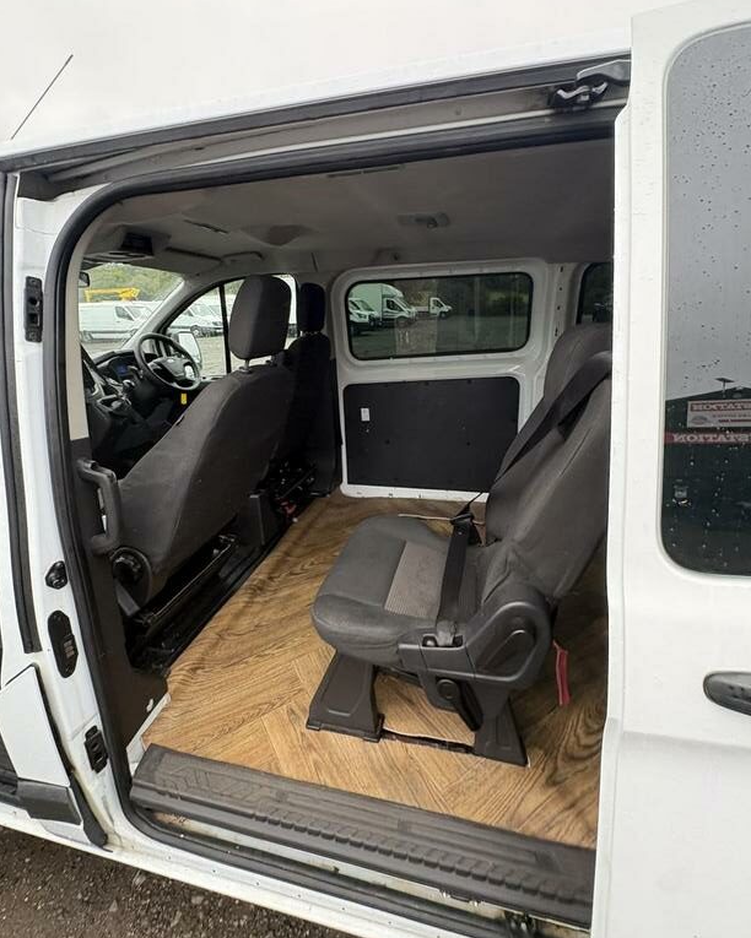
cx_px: 368
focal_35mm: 16
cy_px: 419
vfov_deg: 92.8
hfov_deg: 80.4
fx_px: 445
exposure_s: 1/99
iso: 200
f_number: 2.2
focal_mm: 2.22
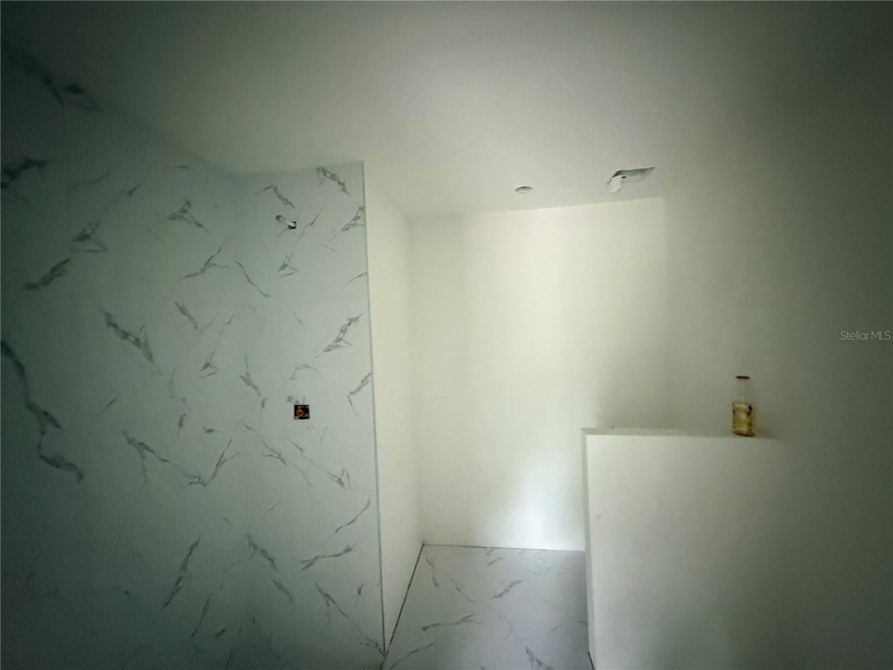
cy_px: 335
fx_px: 361
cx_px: 446
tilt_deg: +1.6
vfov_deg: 85.7
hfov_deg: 102.1
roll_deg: +2.4
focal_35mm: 14
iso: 1250
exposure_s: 1/43
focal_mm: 2.22
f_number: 2.2
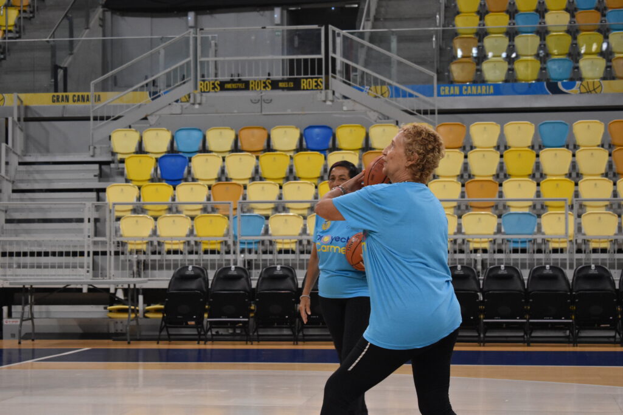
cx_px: 312
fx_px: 1428
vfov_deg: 16.6
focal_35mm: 82
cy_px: 208
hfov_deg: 24.6
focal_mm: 55
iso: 3200
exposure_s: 1/320
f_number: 5.6
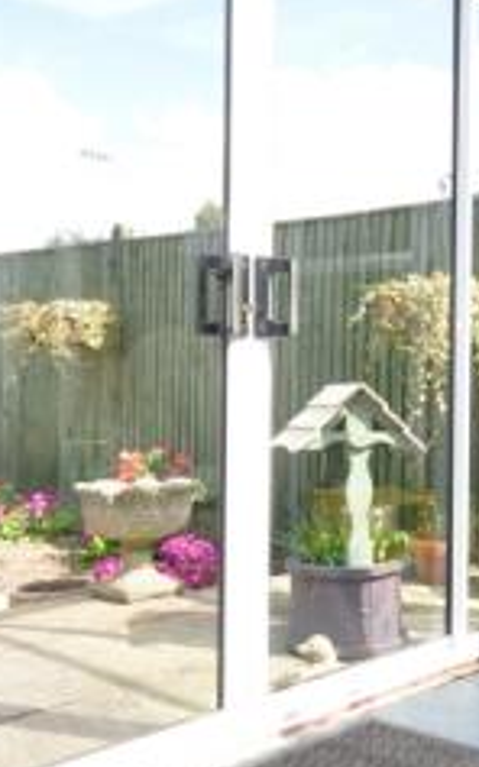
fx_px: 970
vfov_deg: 43.1
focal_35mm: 46
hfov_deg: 26.9
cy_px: 356
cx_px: 418
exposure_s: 1/40
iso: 200
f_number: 11
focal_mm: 11
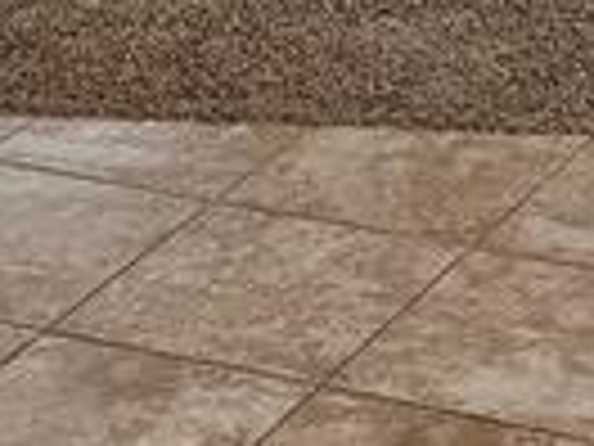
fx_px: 3054
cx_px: 680
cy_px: -545
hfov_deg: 10.9
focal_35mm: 178
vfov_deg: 7.9
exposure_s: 1/60
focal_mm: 5.4
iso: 640
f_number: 1.8
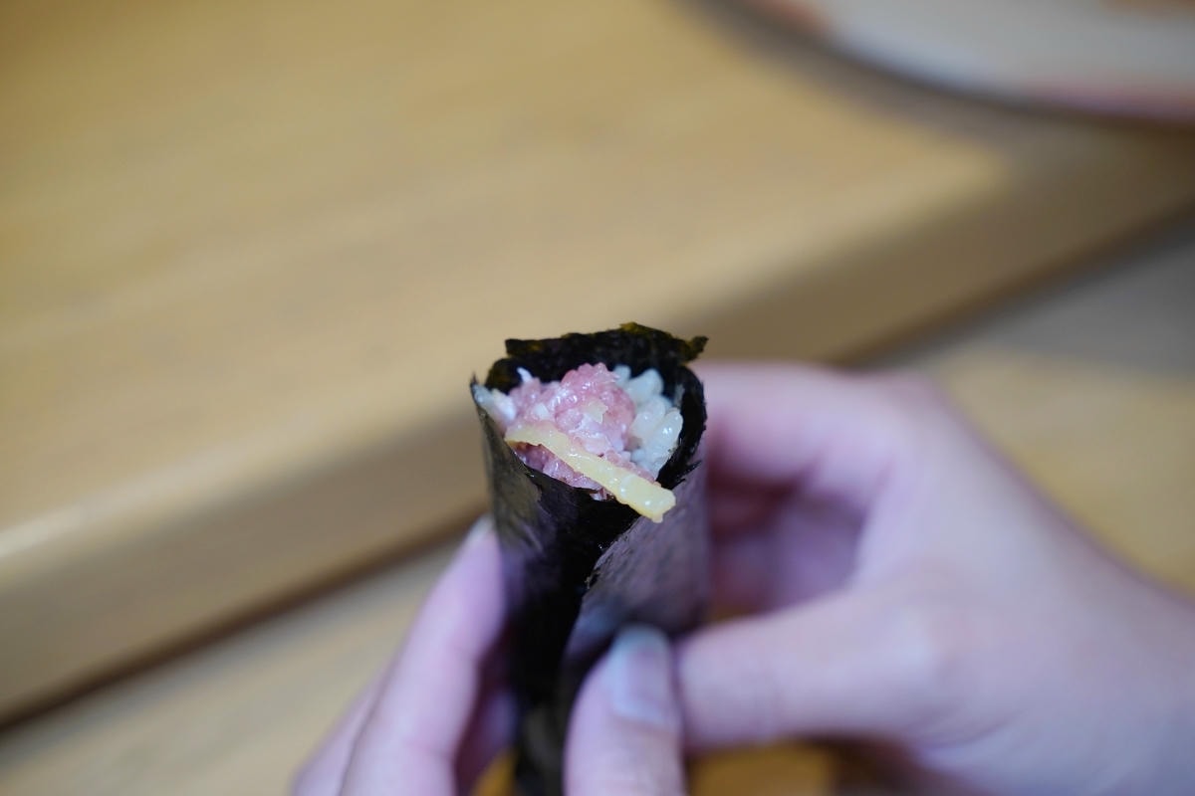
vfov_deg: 18.2
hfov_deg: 27.0
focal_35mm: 75
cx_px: 598
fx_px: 2489
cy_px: 398
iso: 320
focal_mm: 75
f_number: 4
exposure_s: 1/80
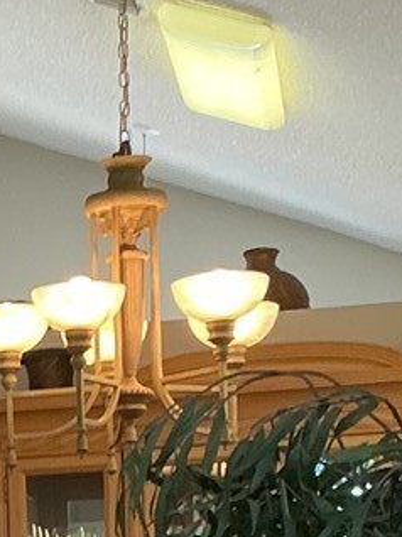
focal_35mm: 146
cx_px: -383
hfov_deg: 9.5
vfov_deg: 13.1
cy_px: 674
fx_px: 2264
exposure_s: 1/60
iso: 50
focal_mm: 3
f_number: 1.8
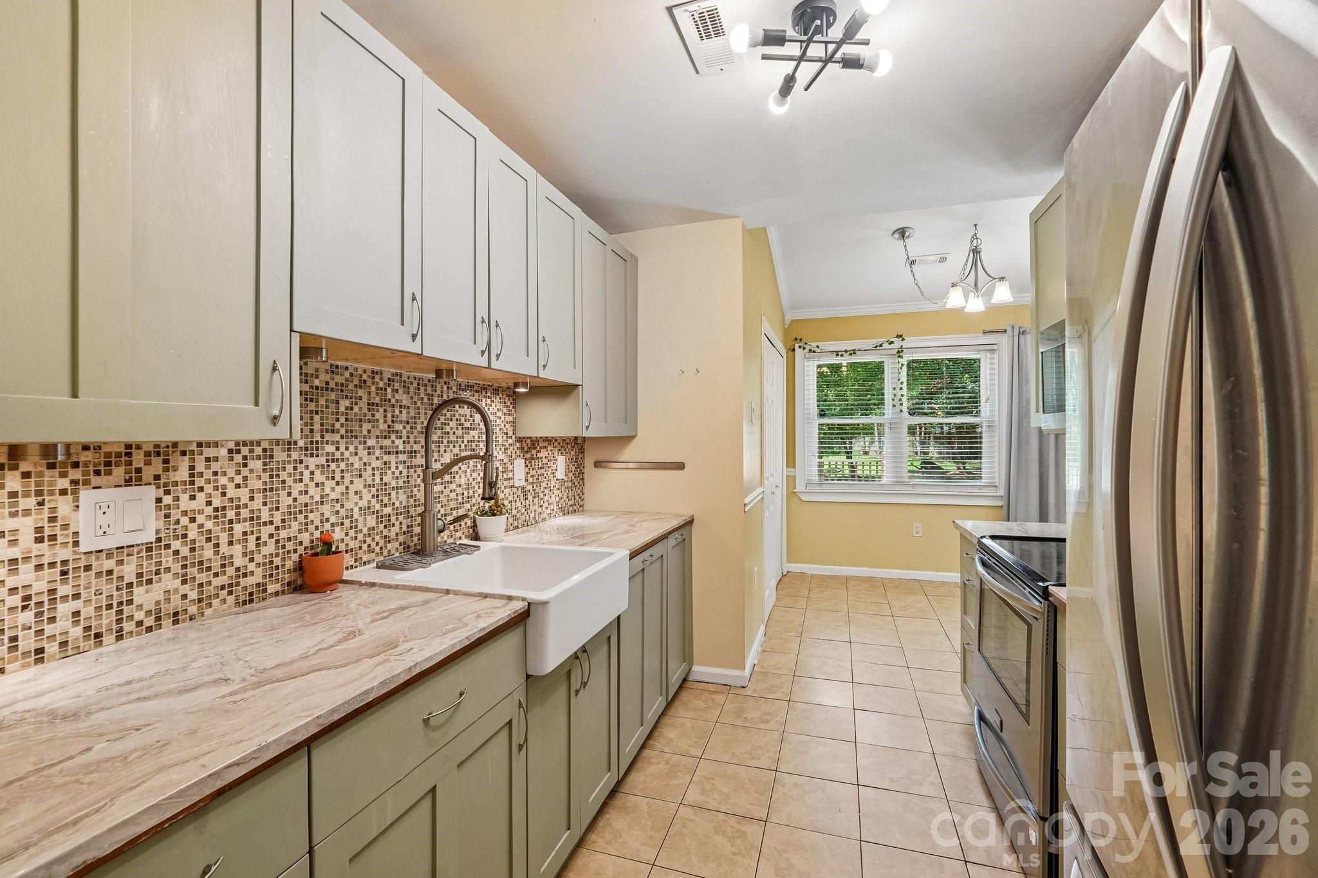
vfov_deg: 77.3
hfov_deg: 100.4
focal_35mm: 15
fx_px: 549
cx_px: 659
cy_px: 439
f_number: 8
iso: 400
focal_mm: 10
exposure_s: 1/10
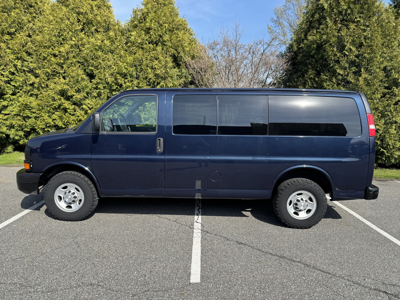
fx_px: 277
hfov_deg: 71.6
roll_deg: -3.2
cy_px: 150
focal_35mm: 24
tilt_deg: -8.5
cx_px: 200
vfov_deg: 56.8
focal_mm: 6.76
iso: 80
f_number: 1.78
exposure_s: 1/2331
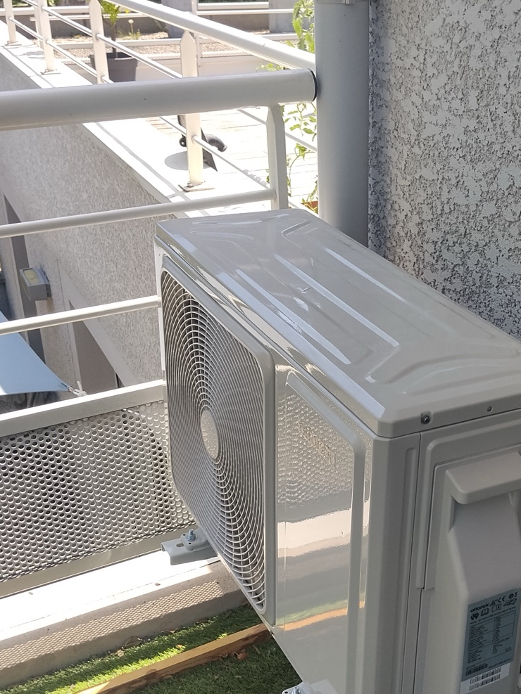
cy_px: 409
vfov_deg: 40.3
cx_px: 395
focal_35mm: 47
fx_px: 943
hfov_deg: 30.3
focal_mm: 4.22
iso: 50
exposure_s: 1/586
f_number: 1.8
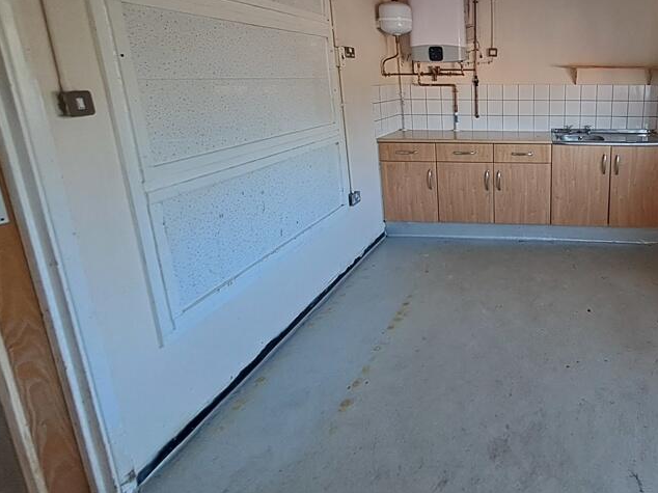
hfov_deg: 70.9
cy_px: 162
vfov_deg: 61.8
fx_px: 399
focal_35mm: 21
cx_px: 528
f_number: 2.2
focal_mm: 1.42
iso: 80
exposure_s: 1/50
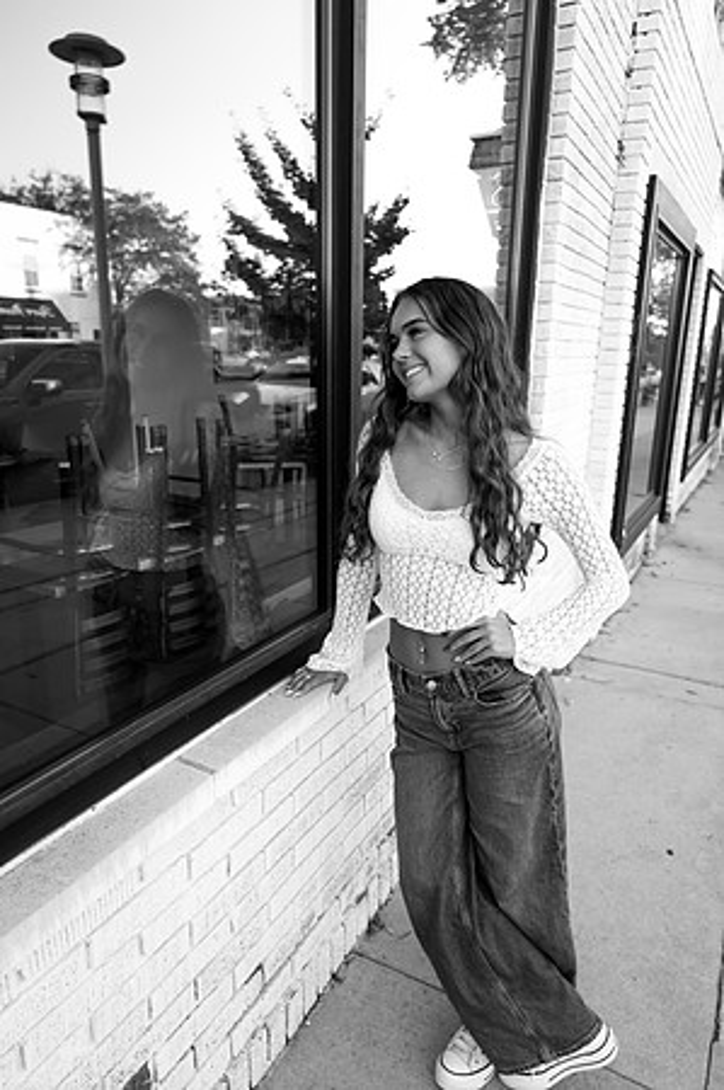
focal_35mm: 24
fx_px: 726
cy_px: 545
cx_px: 362
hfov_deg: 53.0
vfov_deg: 73.8
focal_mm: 24
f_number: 4
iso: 1600
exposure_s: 1/800
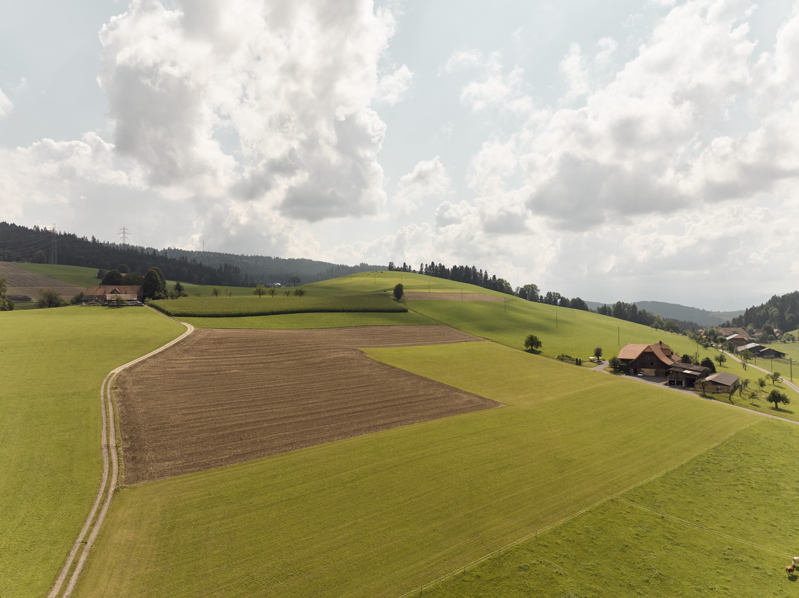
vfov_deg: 56.8
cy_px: 299
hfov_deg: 71.6
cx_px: 400
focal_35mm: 24
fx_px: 554
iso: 100
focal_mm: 12.29
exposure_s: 1/6400
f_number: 2.8
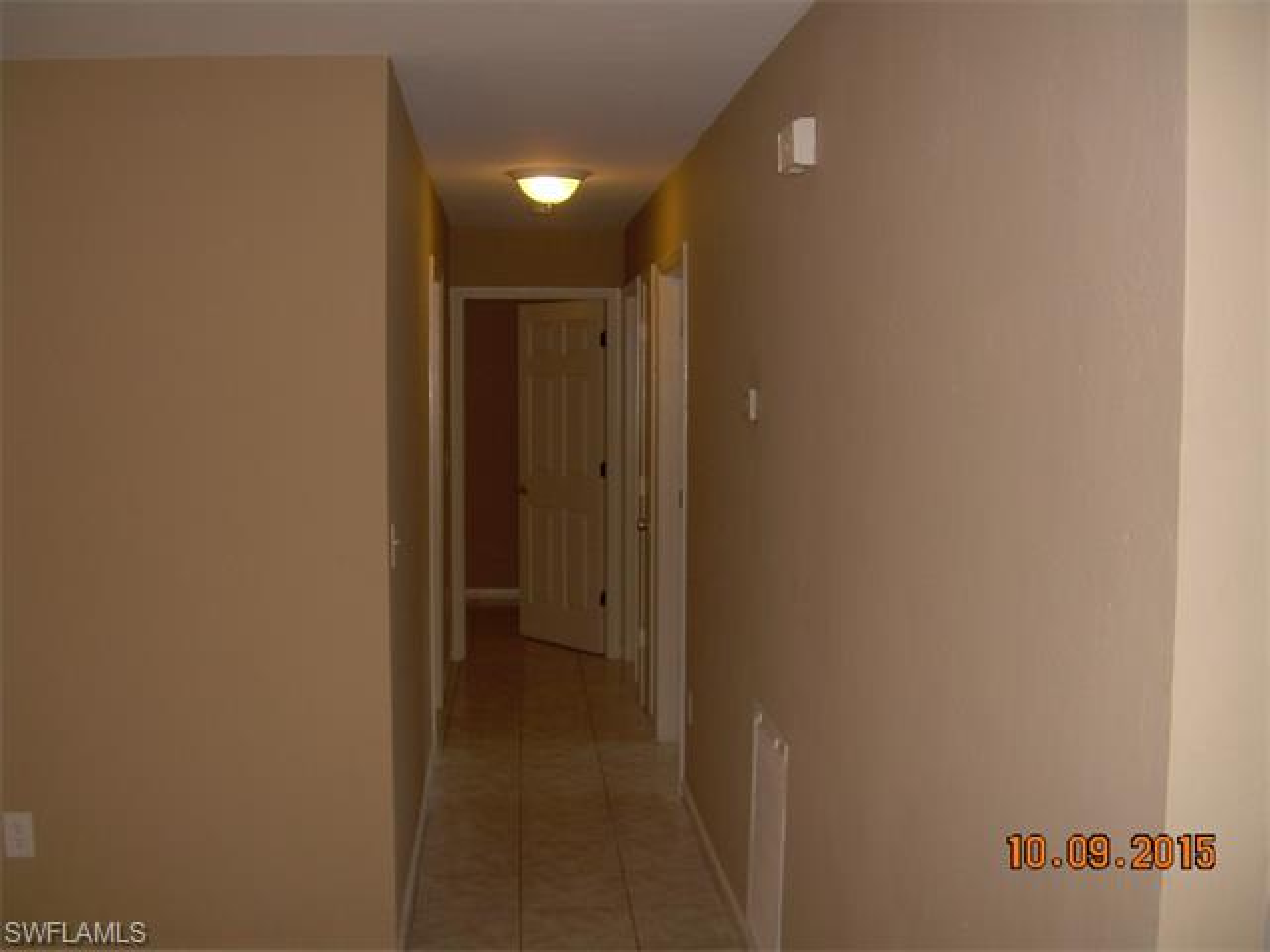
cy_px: 476
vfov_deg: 37.7
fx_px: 1394
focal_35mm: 38
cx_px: 635
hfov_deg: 49.0
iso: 50
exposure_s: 1/60
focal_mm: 6.3
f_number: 2.8
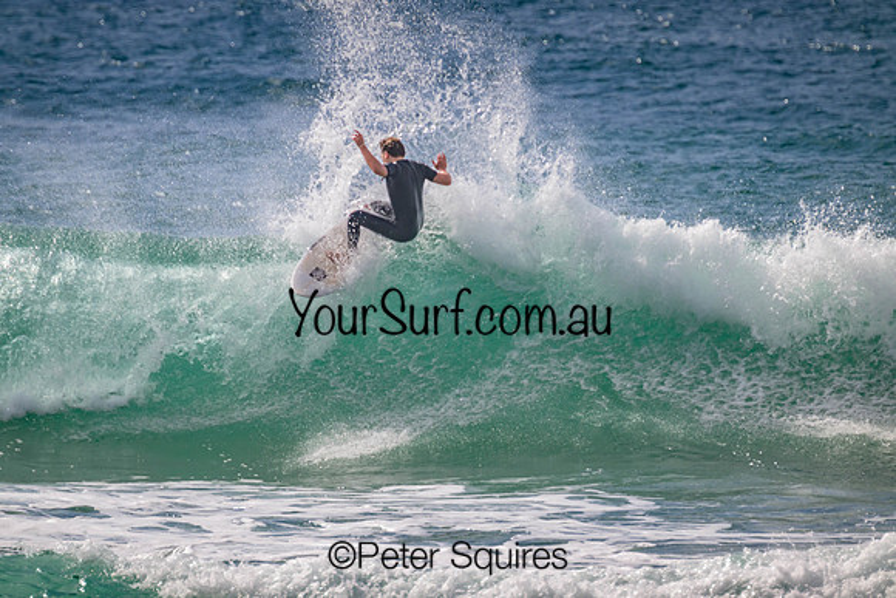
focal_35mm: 800
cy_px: 299
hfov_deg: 2.6
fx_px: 19915
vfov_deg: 1.7
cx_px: 448
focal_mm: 800
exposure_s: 1/2000
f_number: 11
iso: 640
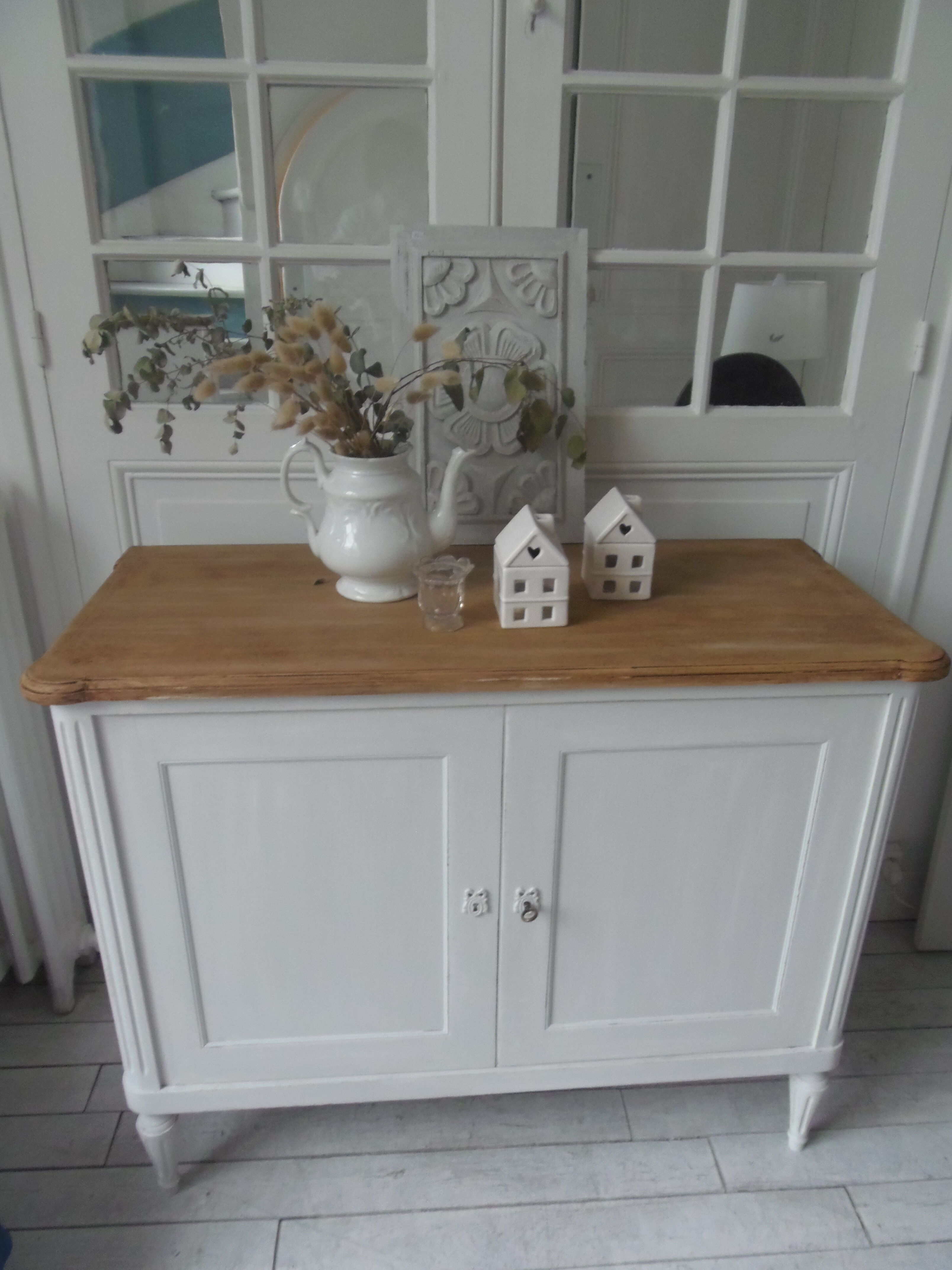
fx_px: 880
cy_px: 635
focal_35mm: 24
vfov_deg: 71.6
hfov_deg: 56.8
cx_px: 476
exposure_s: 1/30
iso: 250
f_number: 2.9
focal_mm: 4.3
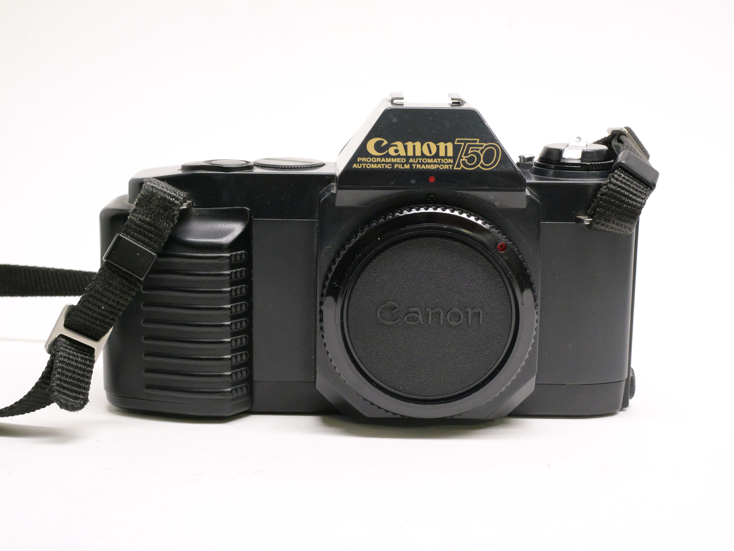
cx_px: 367
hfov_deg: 32.2
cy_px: 276
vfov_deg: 24.4
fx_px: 1273
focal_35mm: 60
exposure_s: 1/80
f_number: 8
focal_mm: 30
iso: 3200
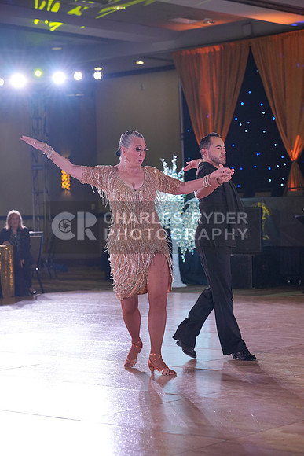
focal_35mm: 88
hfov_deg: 15.5
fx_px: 1114
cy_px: 228
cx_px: 152
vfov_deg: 23.1
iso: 1250
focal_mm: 88
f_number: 4
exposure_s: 1/400
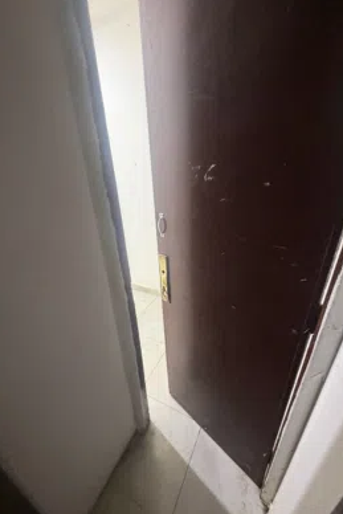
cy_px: 261
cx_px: 164
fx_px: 214
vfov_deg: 100.4
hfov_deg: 77.3
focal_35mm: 15
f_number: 2.2
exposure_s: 1/50
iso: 250
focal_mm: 2.22
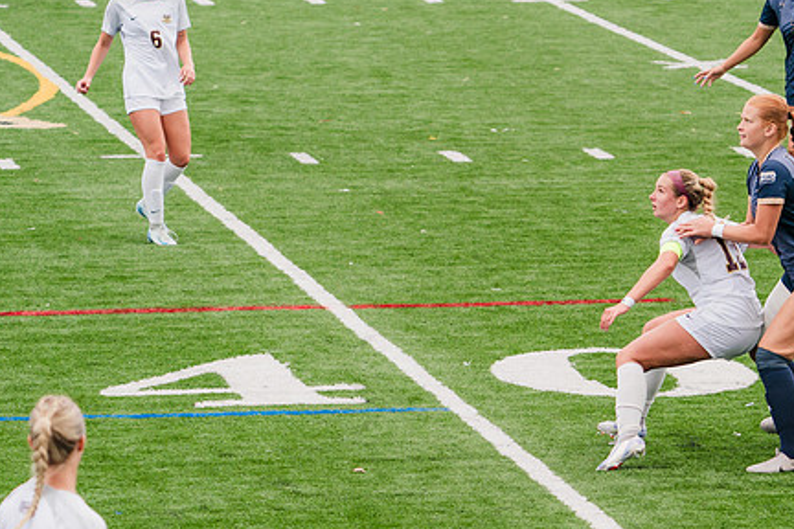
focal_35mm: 325
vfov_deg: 4.2
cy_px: 313
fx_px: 7167
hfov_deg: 6.3
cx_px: 548
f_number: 5.6
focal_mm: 200
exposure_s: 1/1600
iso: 800
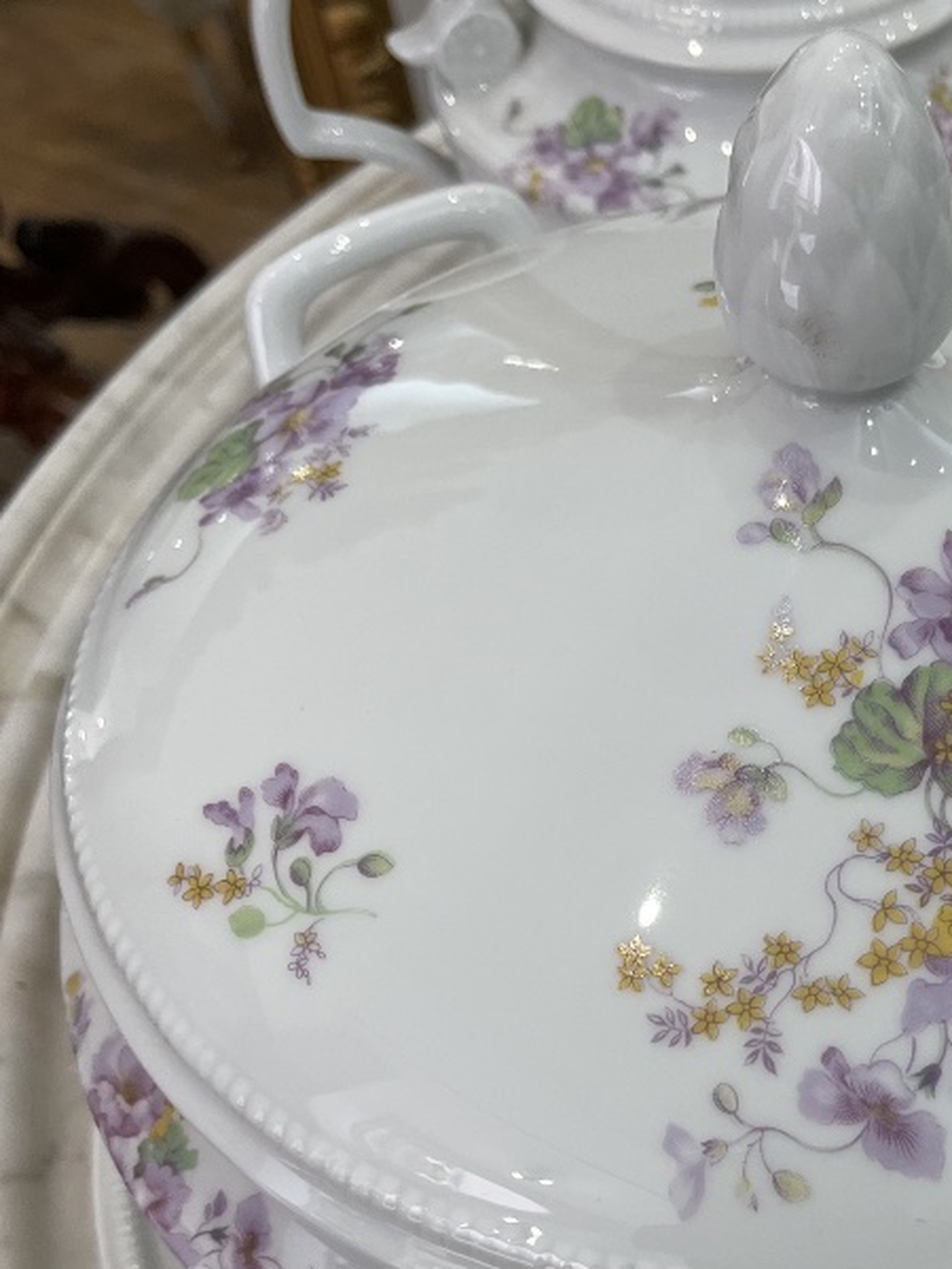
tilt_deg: -52.8
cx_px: 884
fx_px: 1907
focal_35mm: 52
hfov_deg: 26.9
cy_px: 914
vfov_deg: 36.2
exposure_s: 1/100
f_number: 1.6
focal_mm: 5.1
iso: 64
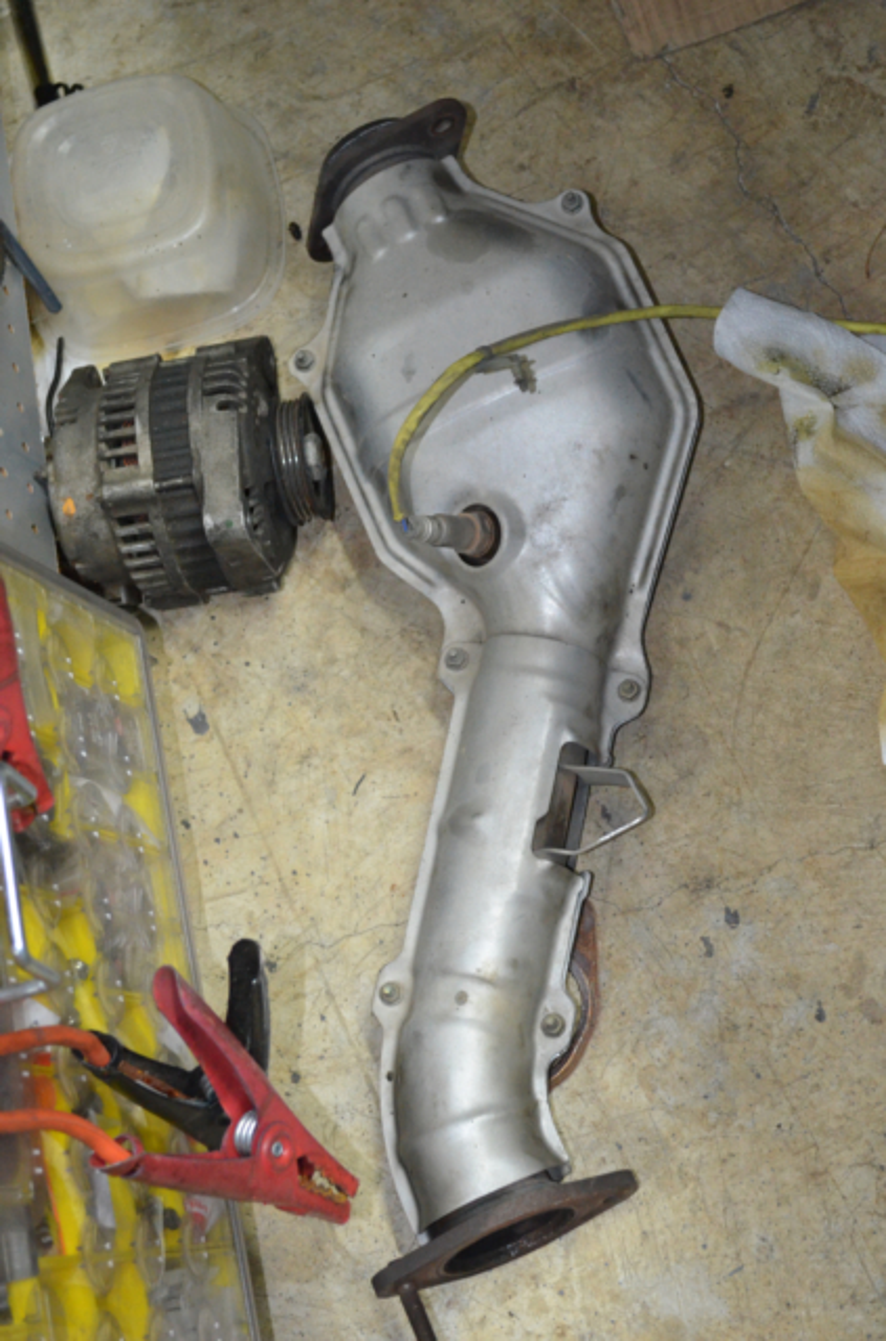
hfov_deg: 22.5
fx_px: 2228
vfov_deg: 33.5
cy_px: 670
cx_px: 443
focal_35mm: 60
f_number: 5.3
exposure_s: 1/60
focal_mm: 40
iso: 3200
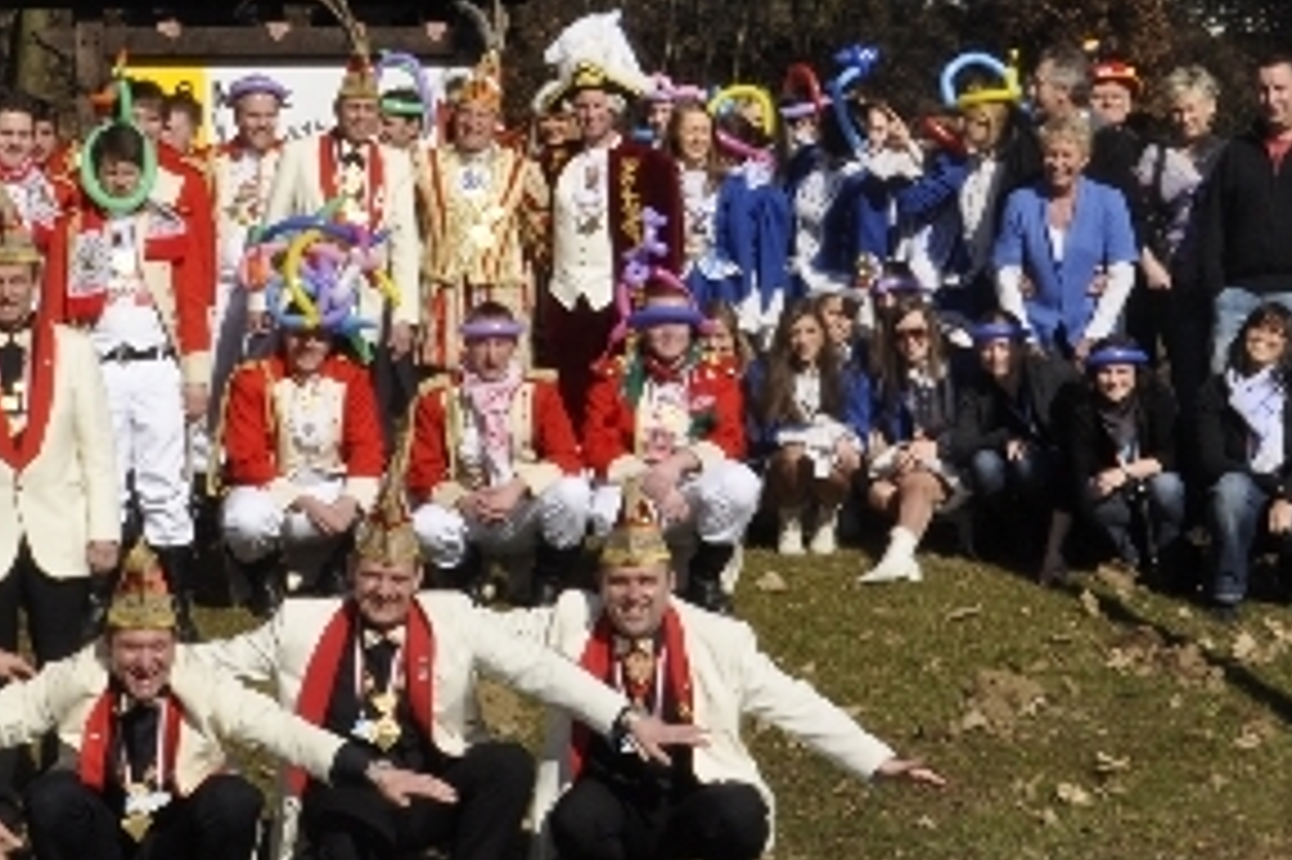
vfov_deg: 13.1
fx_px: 3744
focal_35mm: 104
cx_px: 419
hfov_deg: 19.5
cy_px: 196
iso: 400
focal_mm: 25
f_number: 25
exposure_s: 1/200
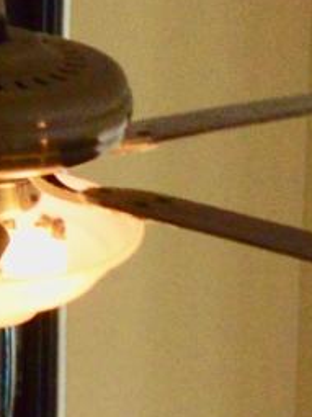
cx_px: 113
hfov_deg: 4.9
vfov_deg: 6.4
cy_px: 733
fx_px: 3668
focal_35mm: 305
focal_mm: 18
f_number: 5.6
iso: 360
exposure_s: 1/125
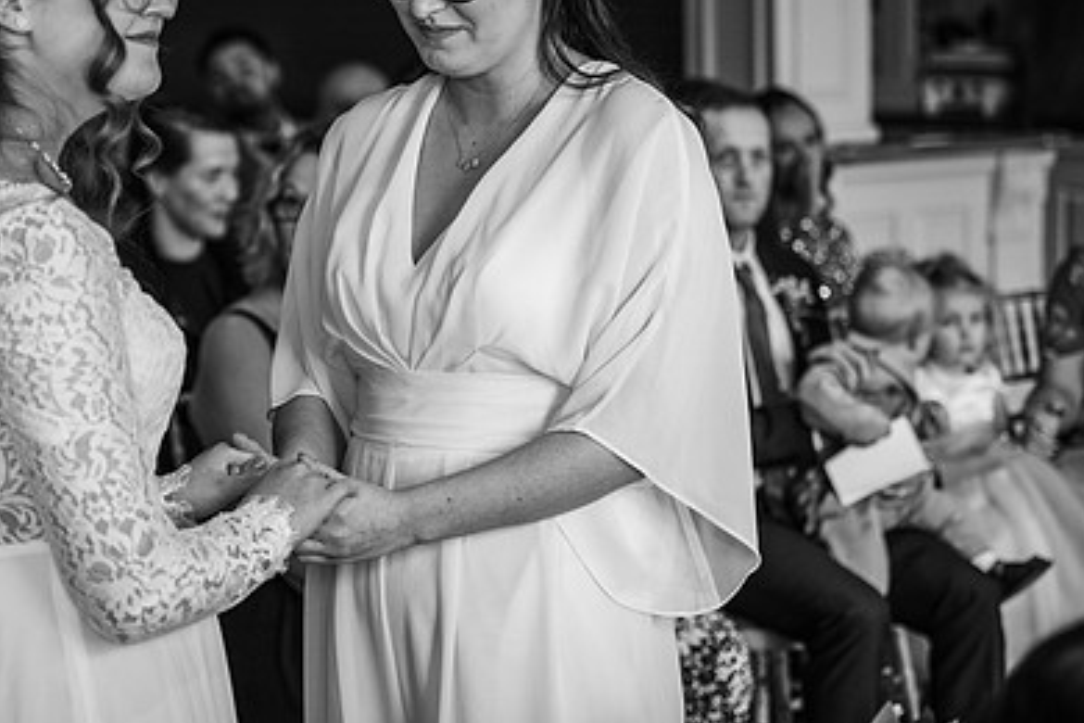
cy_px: 214
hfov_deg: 20.8
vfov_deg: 13.9
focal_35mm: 98
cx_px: 442
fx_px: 2951
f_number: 2.8
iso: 500
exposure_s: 1/200
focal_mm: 66
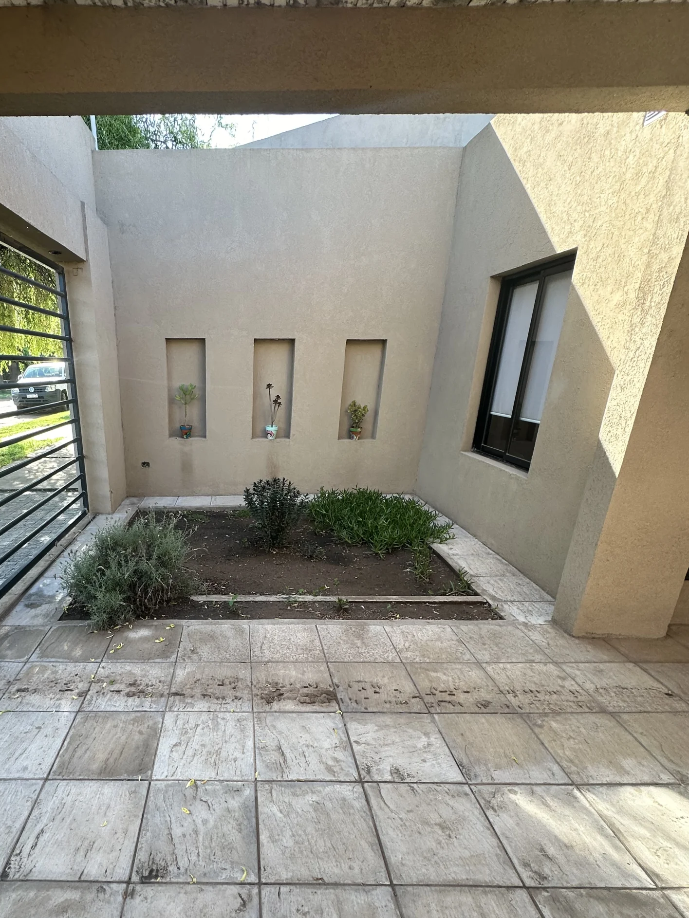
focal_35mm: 19
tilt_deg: -20.0
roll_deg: -1.3
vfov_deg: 83.5
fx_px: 504
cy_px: 554
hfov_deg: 66.8
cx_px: 230
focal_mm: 2.22
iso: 40
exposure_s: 1/118
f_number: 2.2
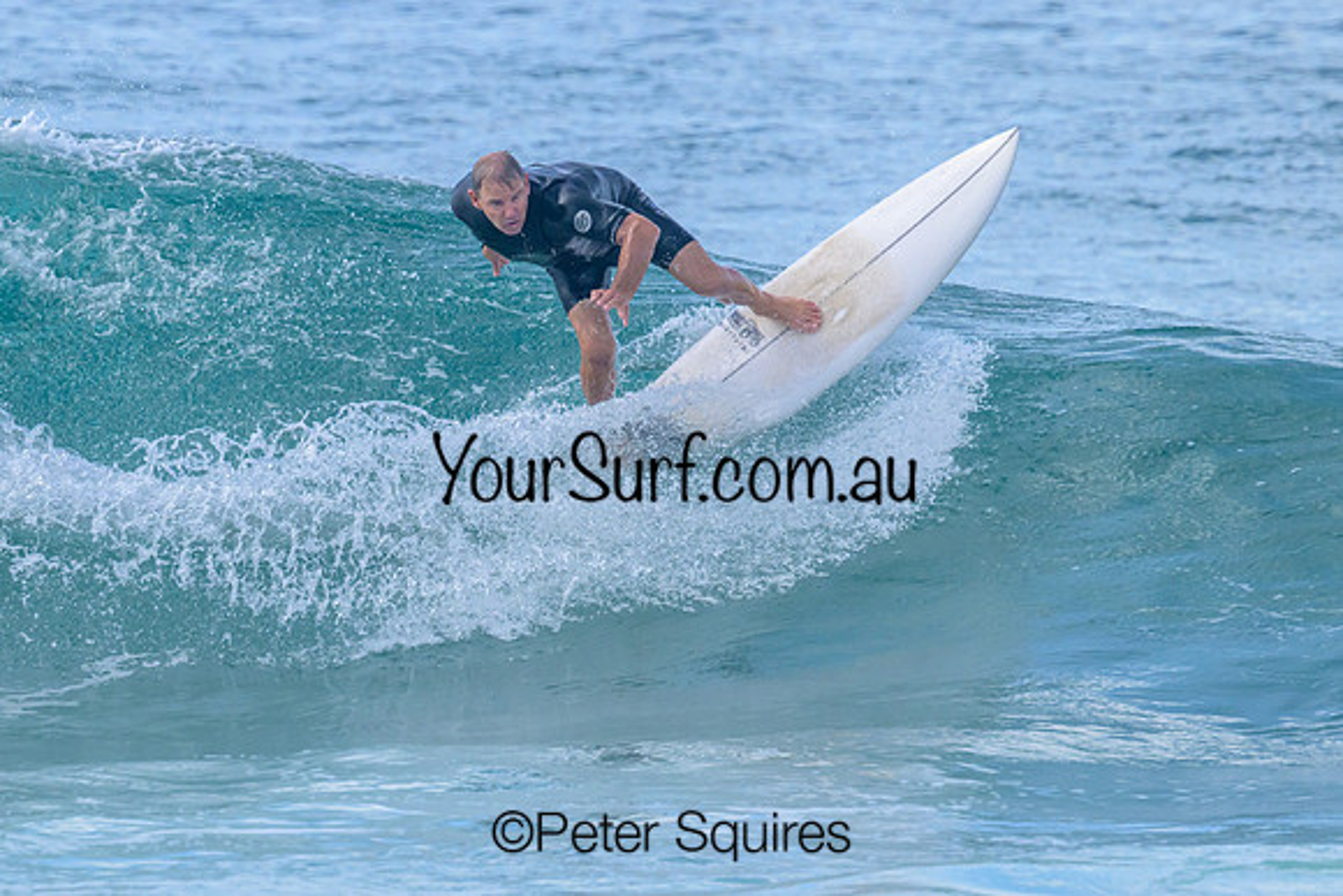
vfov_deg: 1.7
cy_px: 439
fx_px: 30060
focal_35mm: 806
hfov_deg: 2.6
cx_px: 516
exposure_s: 1/2000
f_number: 11
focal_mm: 600
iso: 1250
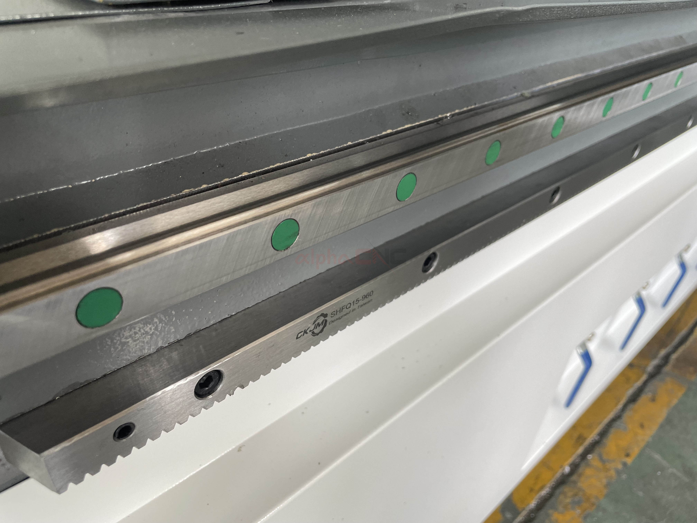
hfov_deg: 67.3
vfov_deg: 53.1
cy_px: 262
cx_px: 348
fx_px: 524
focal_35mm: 26
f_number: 1.6
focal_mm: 4.2
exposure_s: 1/121
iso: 100
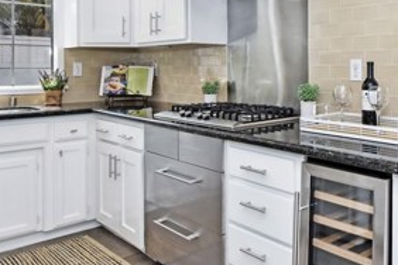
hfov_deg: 53.8
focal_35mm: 34
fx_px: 376
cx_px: 287
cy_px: 84
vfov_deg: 38.4
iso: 1000
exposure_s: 1/125
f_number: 8
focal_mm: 10
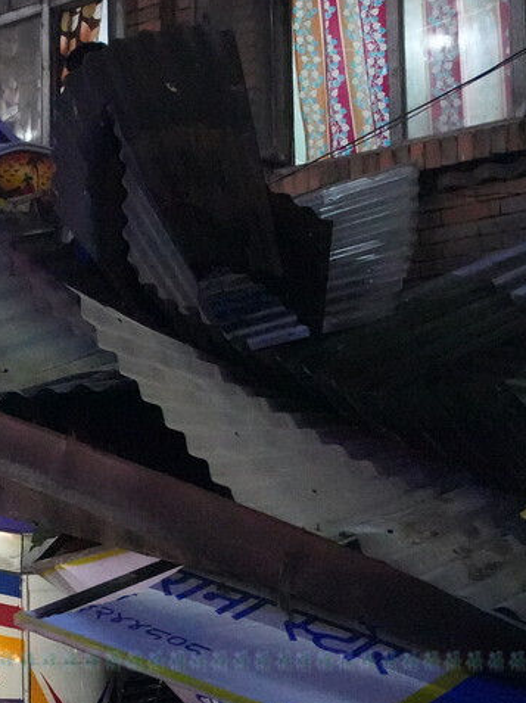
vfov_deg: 24.9
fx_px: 1561
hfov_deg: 17.9
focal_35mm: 77
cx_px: -158
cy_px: 570
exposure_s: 1/40
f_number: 2.8
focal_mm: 21.2
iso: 12800
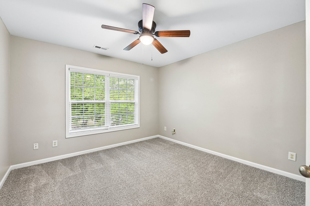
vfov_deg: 81.2
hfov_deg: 104.3
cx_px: 155
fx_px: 121
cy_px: 103
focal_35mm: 14
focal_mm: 14
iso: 200
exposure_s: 1/2.5
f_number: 8
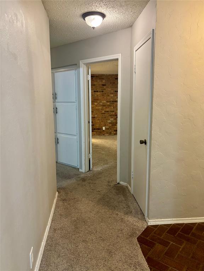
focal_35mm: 26
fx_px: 204
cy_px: 136
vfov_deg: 67.3
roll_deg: +0.4
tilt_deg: -10.3
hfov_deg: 53.1
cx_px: 102
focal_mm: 5.96
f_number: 1.6
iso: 200
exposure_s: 1/60
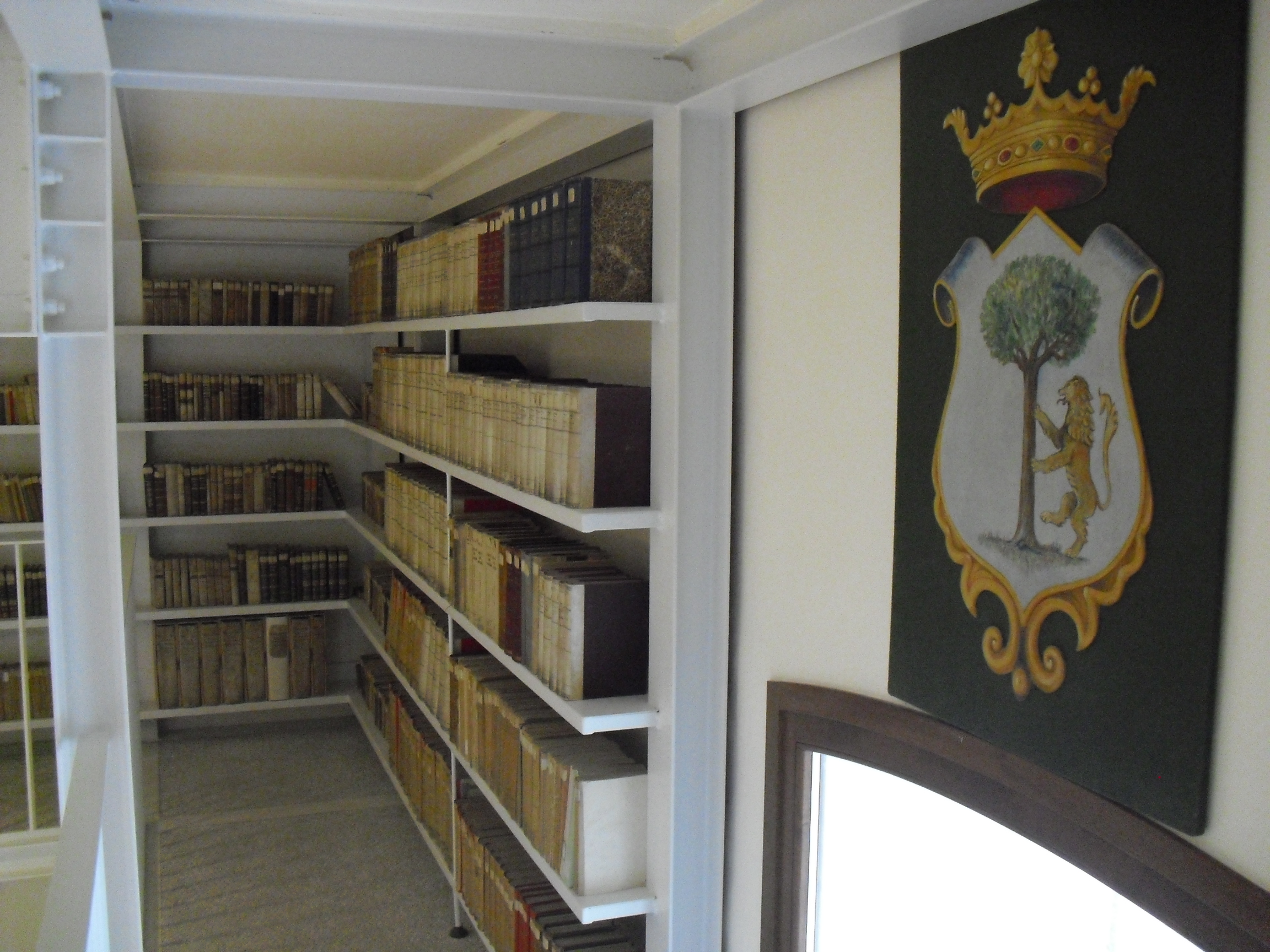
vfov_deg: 39.7
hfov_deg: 51.4
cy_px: 476
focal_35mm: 36
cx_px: 635
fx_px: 1321
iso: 800
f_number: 3.1
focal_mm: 6.3
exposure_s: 1/80
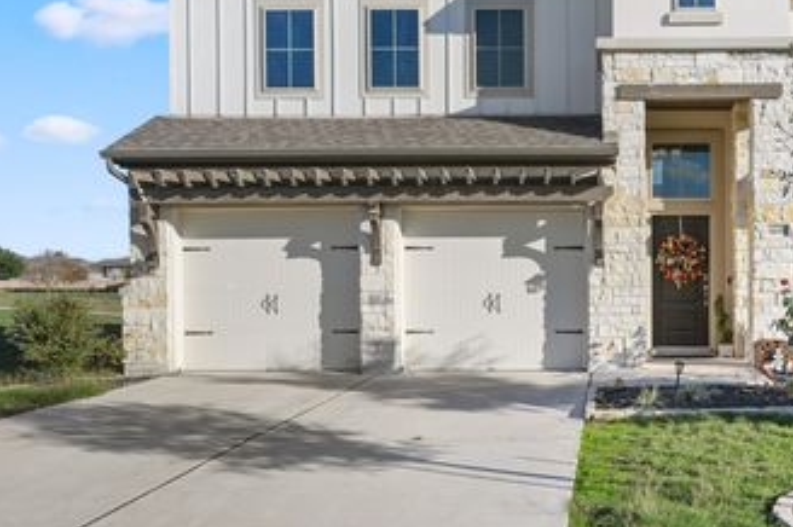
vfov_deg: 42.7
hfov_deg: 60.1
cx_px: 561
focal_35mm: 30
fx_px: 655
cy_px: 141
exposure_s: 1/125
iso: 100
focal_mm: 19.5
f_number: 8
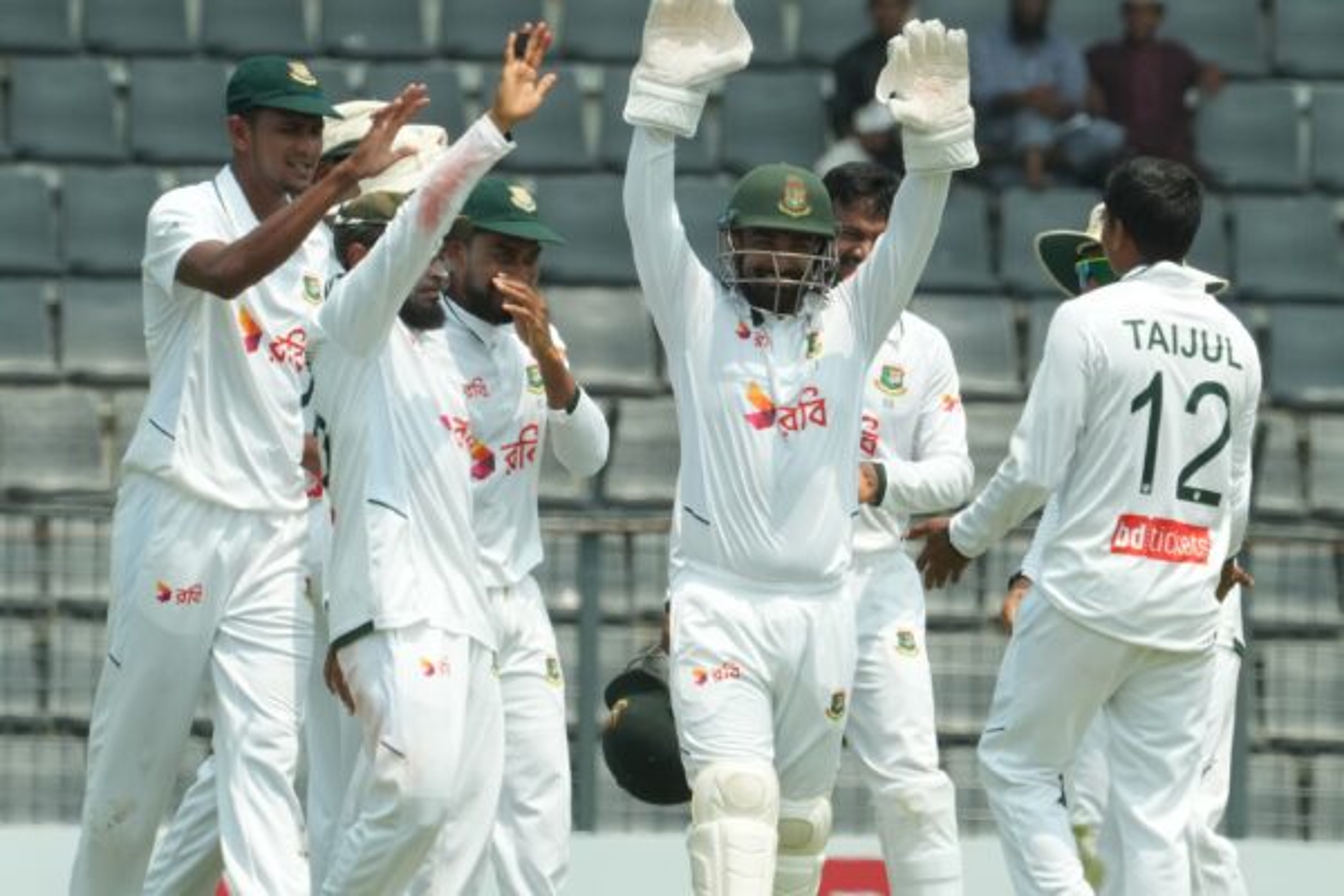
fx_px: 25534
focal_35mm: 684
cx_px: 672
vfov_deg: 2.0
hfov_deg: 3.0
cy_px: 448
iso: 640
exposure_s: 1/1600
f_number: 8
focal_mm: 456
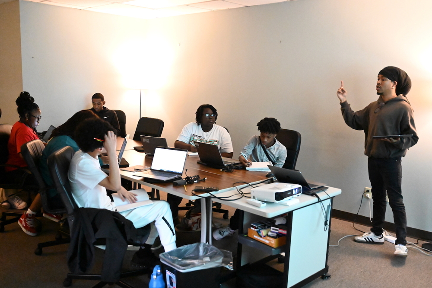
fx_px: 420
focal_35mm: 35
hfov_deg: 54.5
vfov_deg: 37.8
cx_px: 216
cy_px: 144
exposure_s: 1/250
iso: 28800
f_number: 4
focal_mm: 35
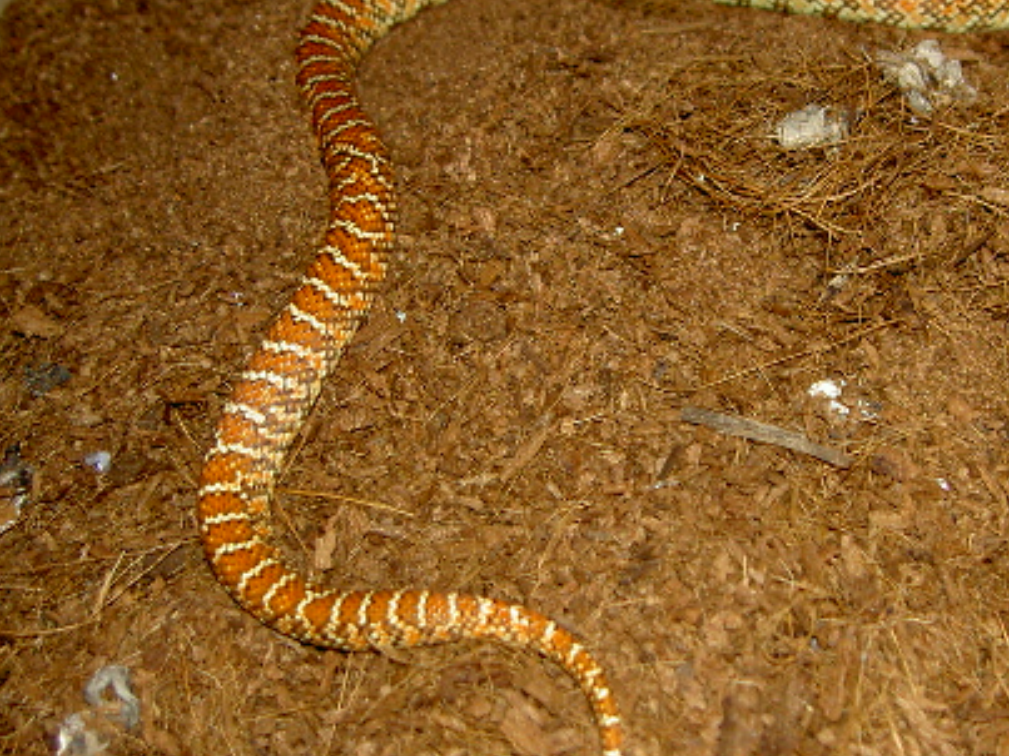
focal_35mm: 62
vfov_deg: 23.6
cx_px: 651
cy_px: 448
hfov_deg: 31.0
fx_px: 1807
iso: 100
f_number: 2.8
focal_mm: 8
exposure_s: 1/60
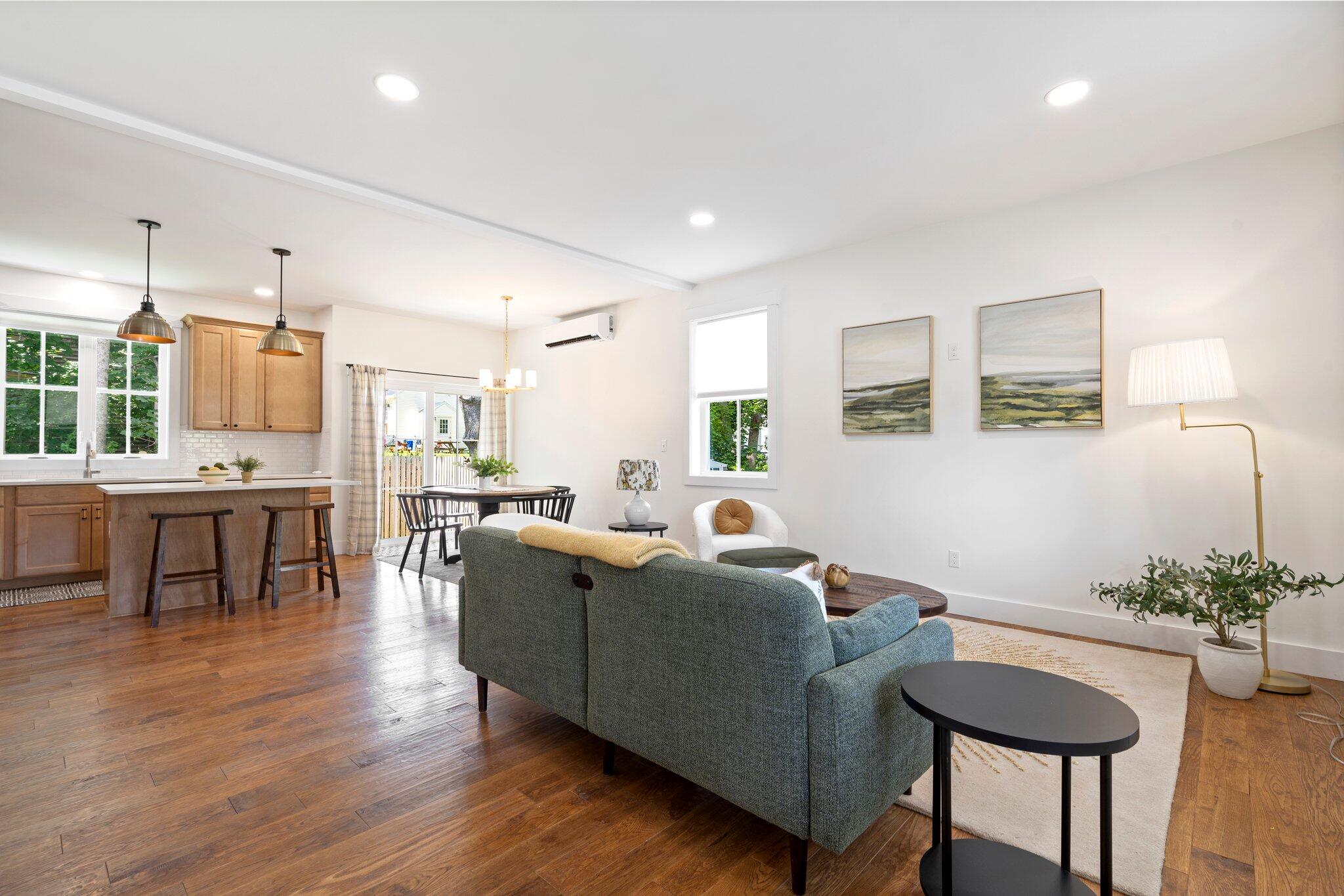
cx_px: 672
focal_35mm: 16
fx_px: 597
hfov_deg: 96.7
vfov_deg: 73.7
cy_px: 448
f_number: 9
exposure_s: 1
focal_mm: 16
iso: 80
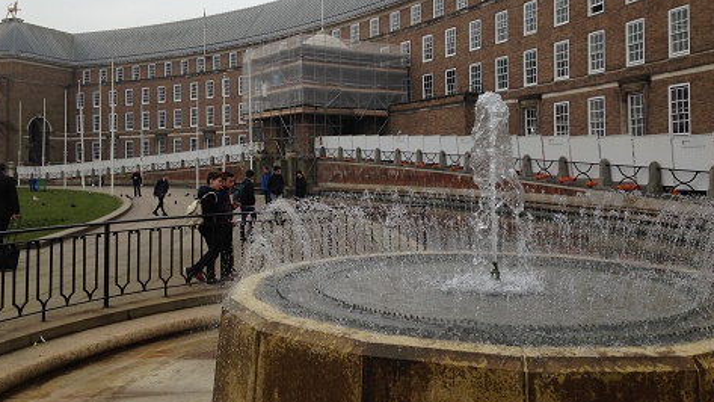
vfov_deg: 31.1
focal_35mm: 38
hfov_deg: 52.8
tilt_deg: -1.3
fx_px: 719
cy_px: 152
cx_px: 344
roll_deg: -1.0
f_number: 2.4
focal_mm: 4.12
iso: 50
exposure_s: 1/821
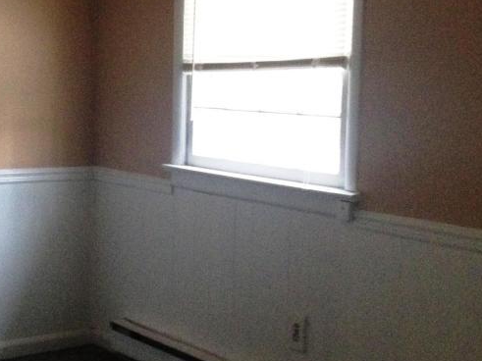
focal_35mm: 73
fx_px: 1016
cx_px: 131
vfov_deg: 20.1
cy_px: 148
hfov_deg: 26.4
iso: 400
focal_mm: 4.28
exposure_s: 1/20
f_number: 2.4
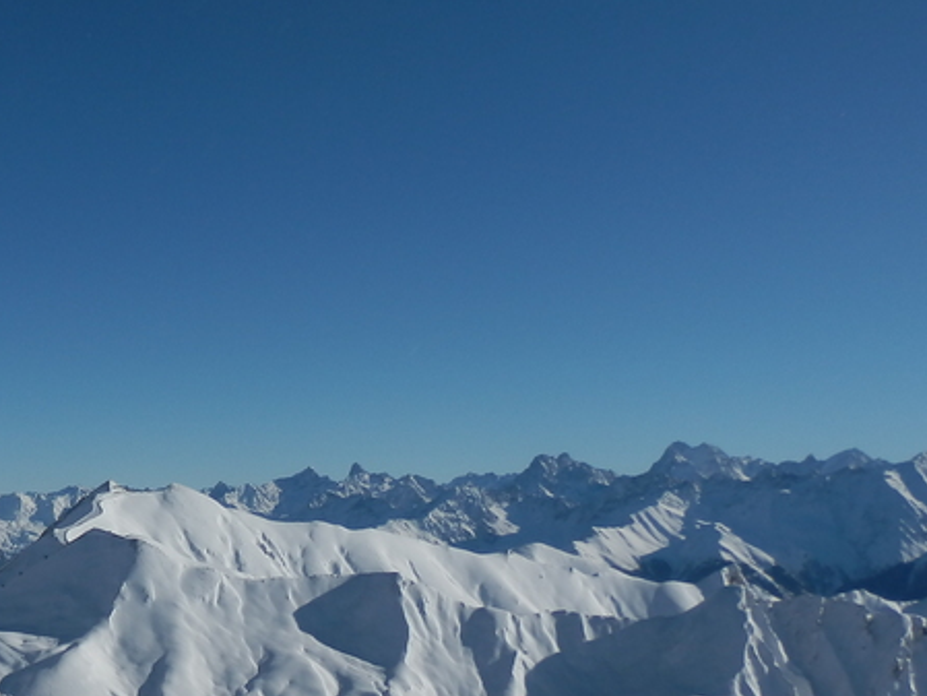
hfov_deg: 31.9
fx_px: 1527
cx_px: 68
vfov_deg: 24.4
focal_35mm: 57
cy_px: 708
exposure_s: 1/500
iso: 80
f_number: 8.7
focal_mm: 4.5
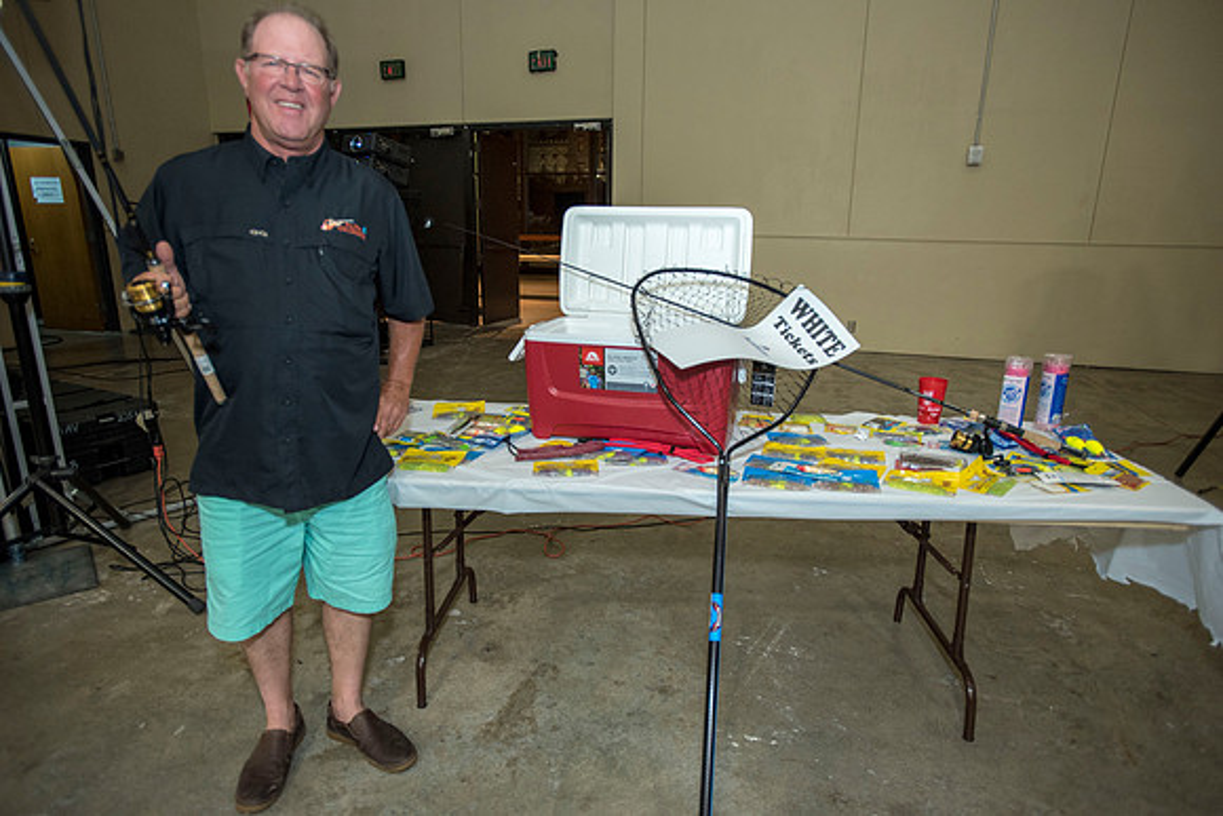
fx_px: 680
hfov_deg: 84.0
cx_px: 612
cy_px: 408
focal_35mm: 20
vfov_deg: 62.0
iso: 1250
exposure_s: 1/160
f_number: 2.8
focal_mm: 20
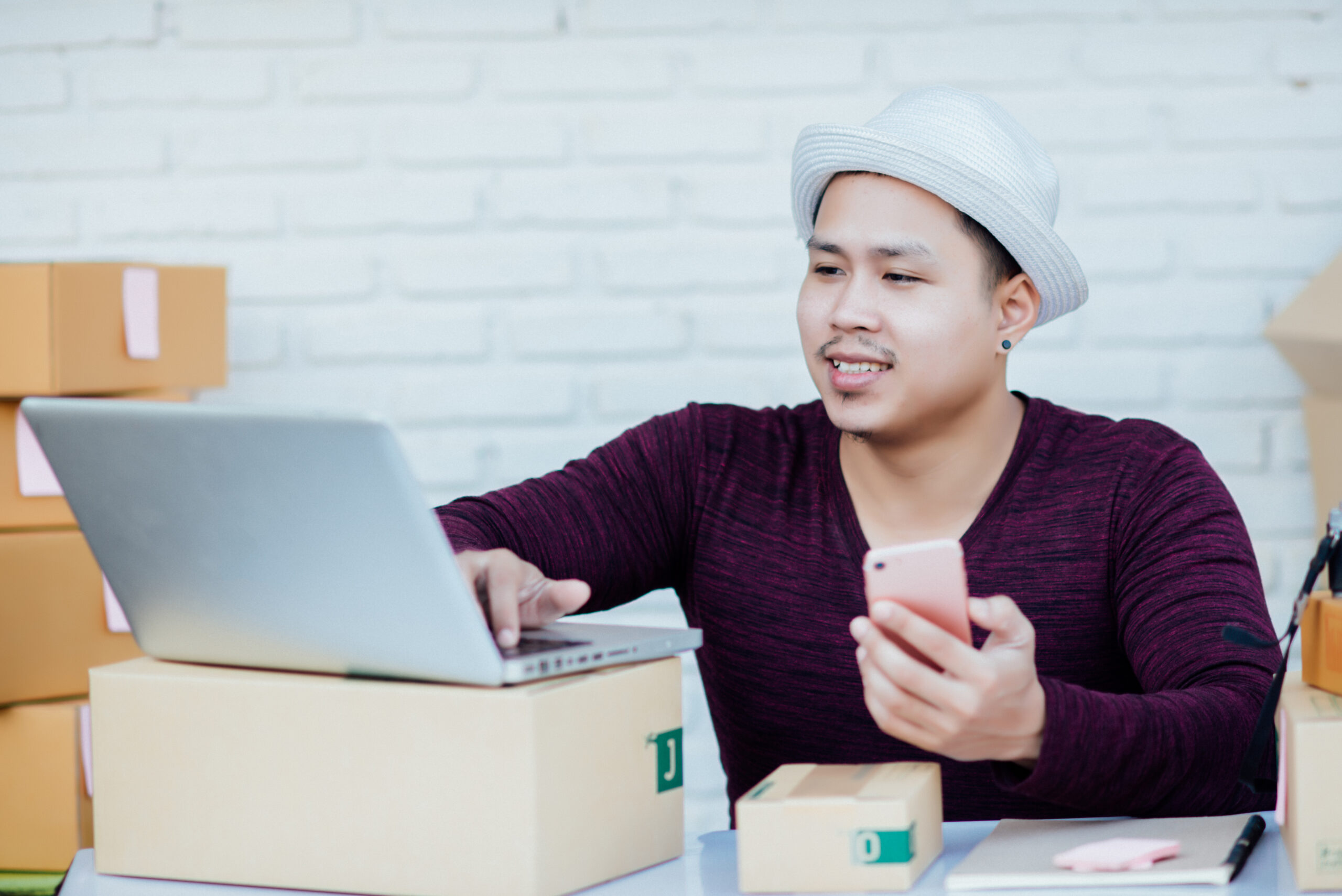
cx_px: 671
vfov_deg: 10.2
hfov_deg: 15.2
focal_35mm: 135
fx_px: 5034
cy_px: 448
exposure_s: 1/250
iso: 100
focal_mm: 135
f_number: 2.5
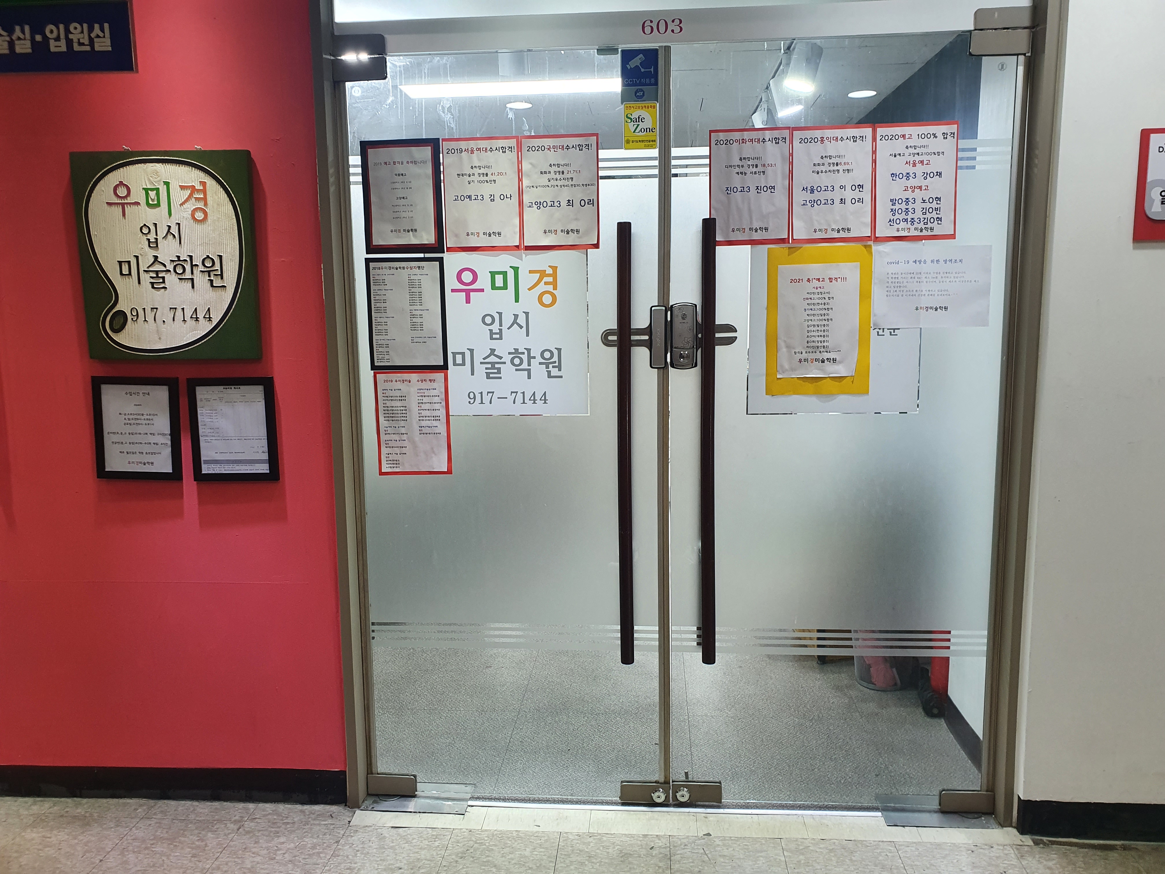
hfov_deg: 67.3
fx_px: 875
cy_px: 437
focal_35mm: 26
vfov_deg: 53.1
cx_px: 582
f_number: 2.4
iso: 160
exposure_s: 1/40
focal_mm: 4.32
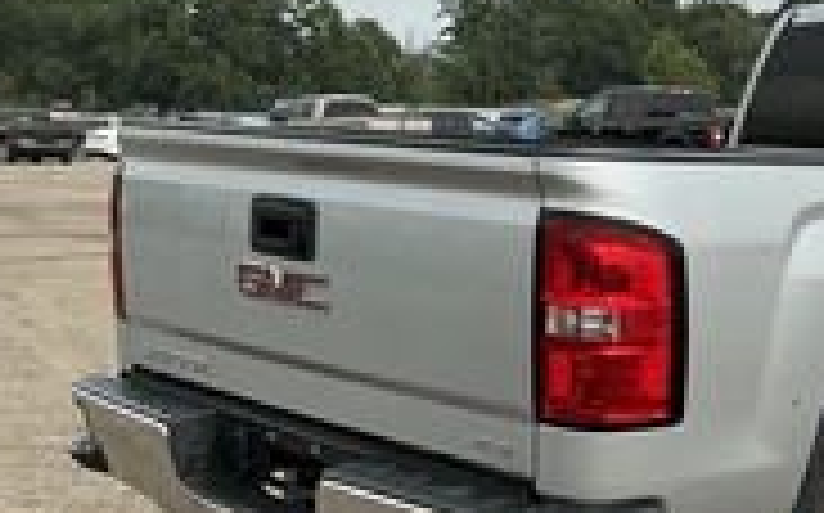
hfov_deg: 29.4
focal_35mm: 65
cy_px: 320
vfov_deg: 19.9
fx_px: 1458
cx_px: 829
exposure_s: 1/2141
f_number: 1.8
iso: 25
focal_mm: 3
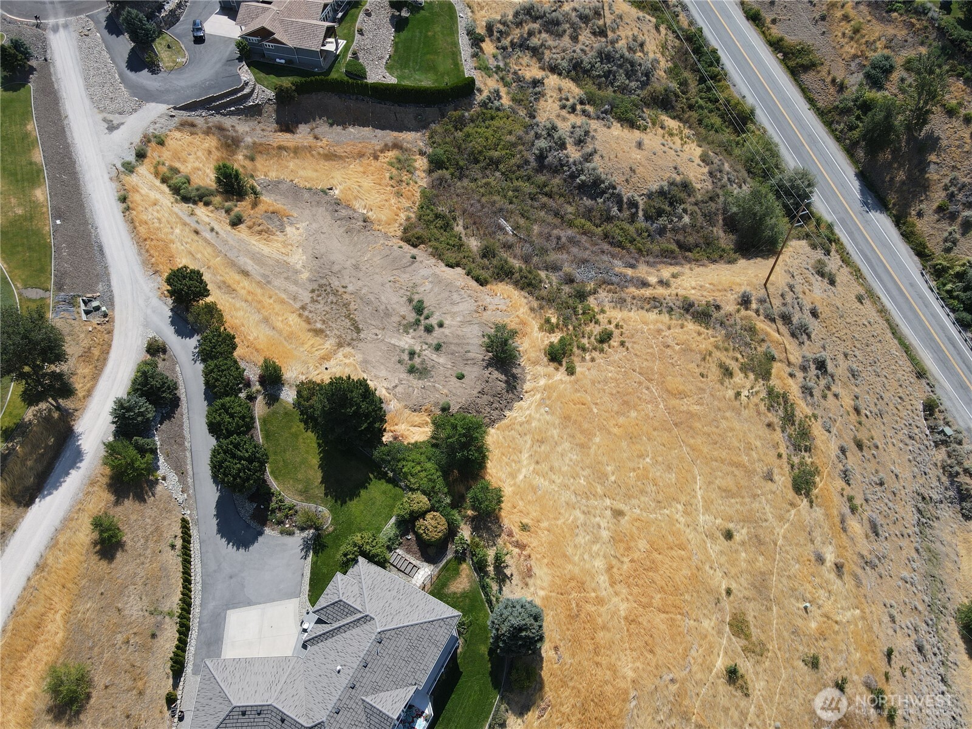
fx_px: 674
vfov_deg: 56.8
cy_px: 364
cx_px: 486
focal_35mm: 24
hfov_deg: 71.6
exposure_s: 1/500
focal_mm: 4.5
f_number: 2.8
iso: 100
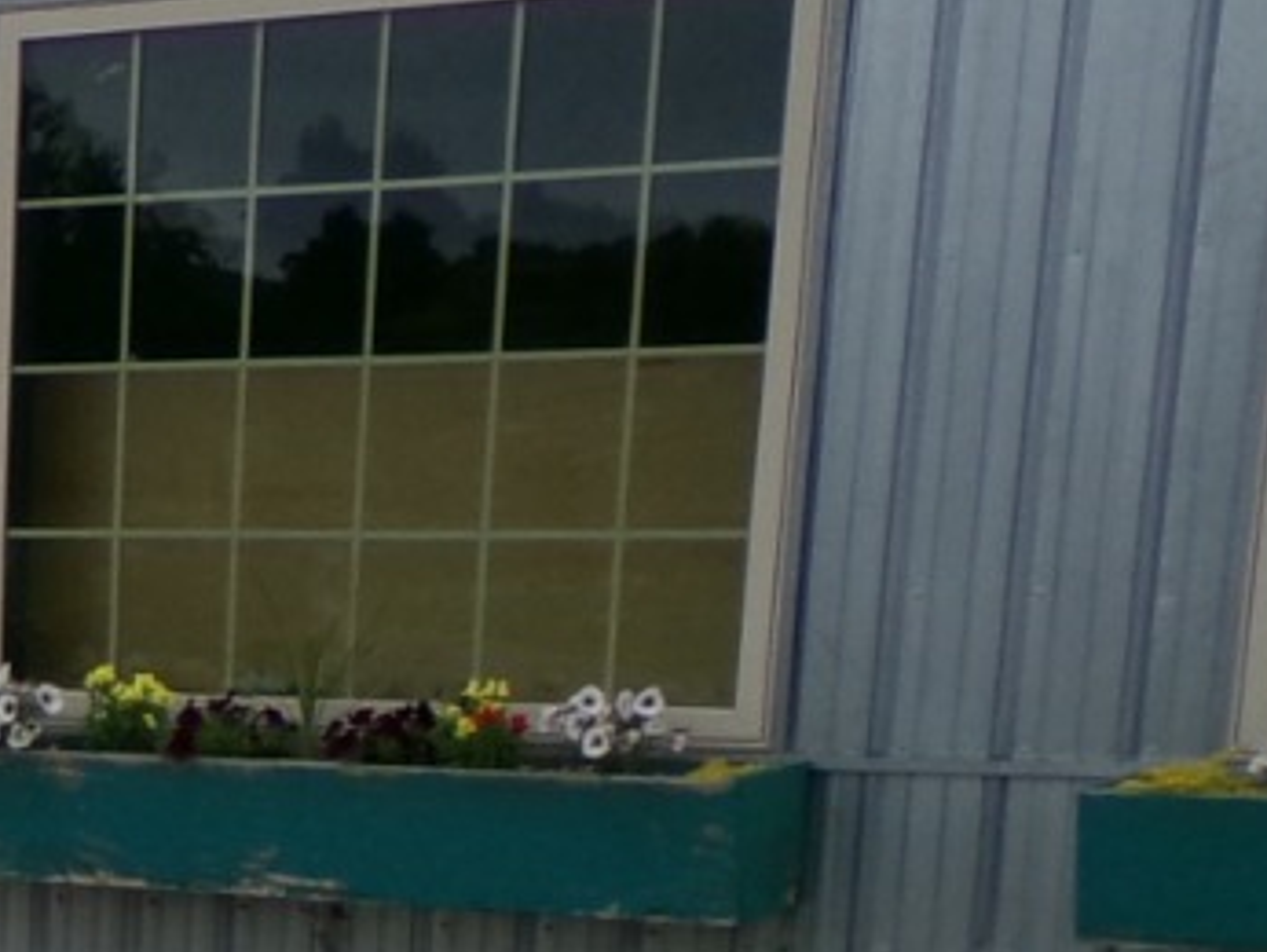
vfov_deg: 10.6
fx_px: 4871
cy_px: 1626
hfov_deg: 13.1
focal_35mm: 133
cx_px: -1146
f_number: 3.7
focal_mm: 4.3
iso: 100
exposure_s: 1/280
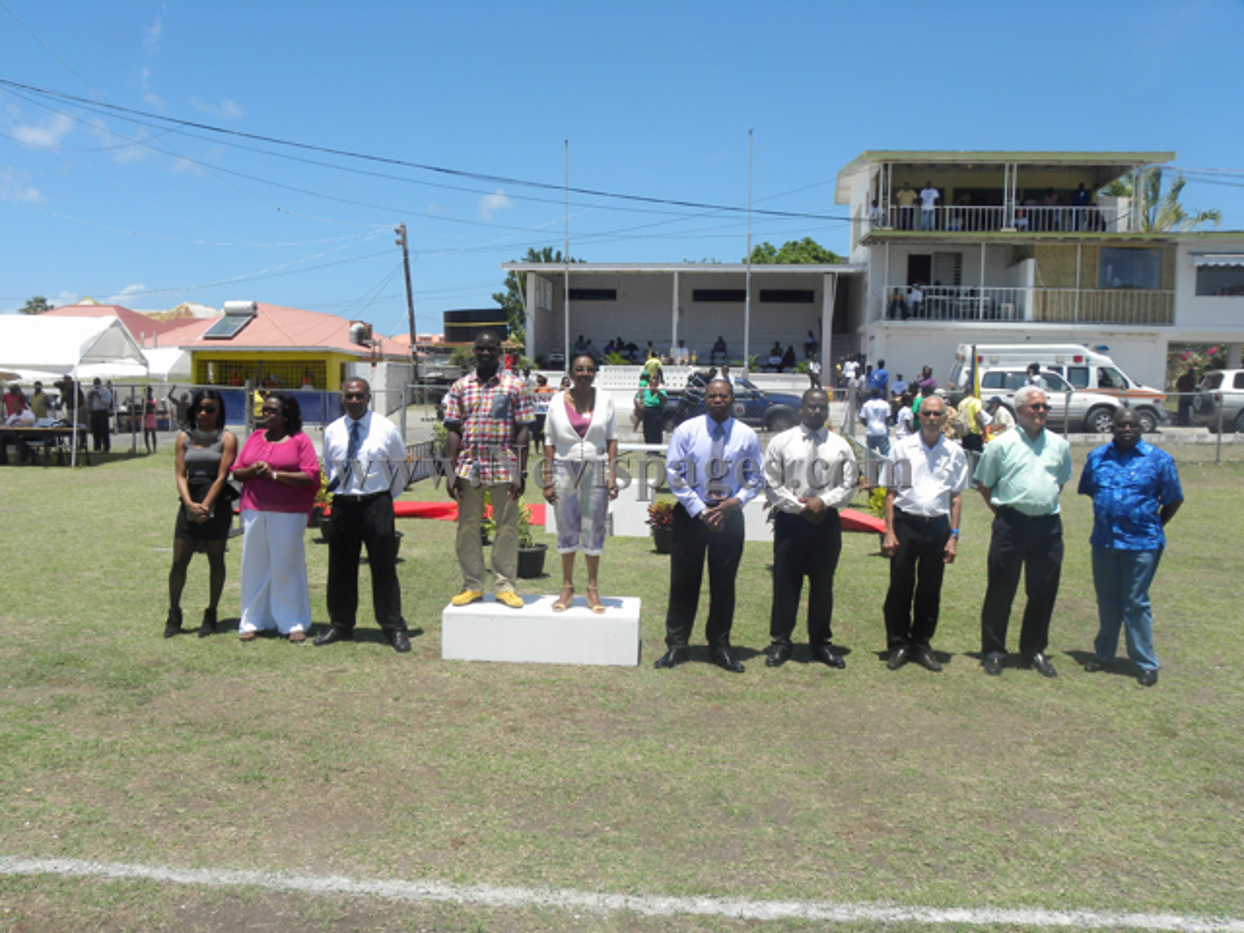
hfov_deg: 61.7
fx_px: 1042
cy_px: 466
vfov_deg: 48.2
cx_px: 622
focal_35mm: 29
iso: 64
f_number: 5.6
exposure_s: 1/300
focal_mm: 5.2
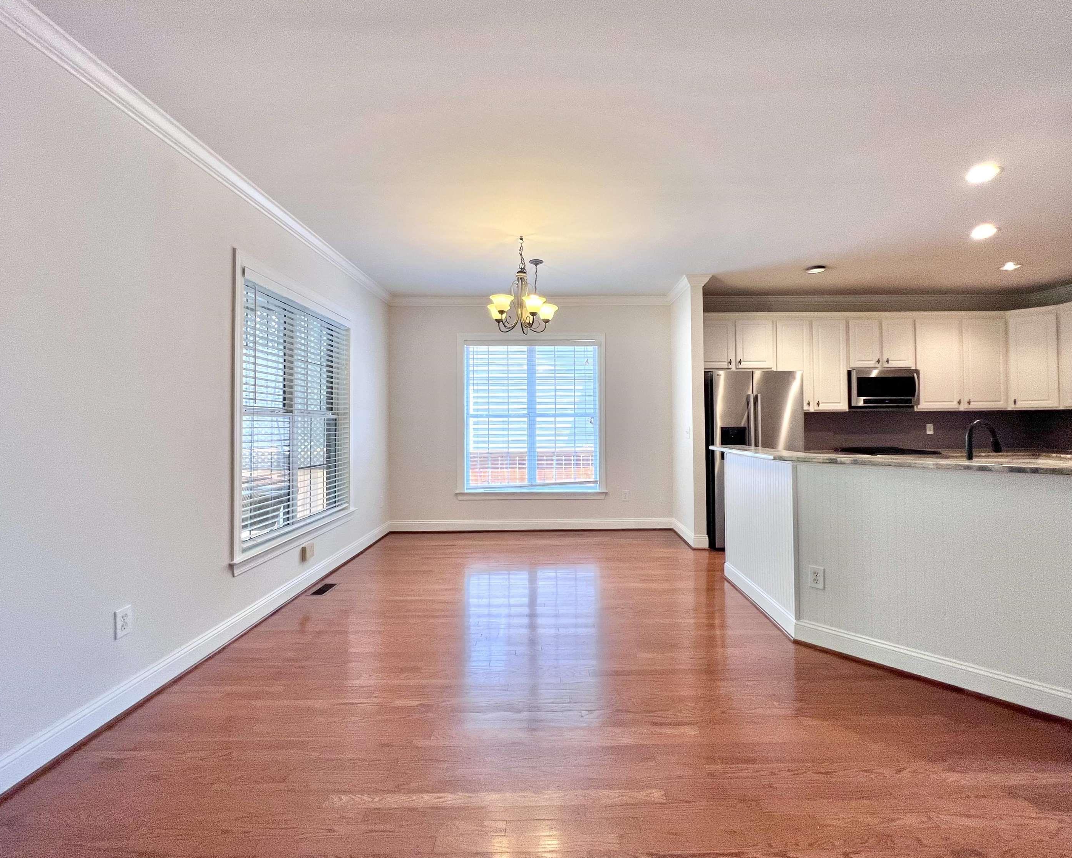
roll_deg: +1.0
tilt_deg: -1.0
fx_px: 444
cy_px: 416
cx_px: 557
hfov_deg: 100.7
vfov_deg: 88.0
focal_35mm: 14
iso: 125
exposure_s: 1/120
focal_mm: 1.57
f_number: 1.8
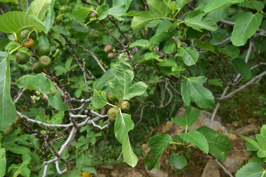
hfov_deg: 39.6
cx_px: 133
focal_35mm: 50
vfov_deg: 27.0
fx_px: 369
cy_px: 88
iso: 320
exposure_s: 1/125
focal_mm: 50
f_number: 8
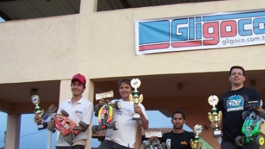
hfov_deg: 36.3
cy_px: 120
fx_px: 393
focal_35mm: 56
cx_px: 200
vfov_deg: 21.2
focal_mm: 5.6
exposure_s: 1/90
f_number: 2.7
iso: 80
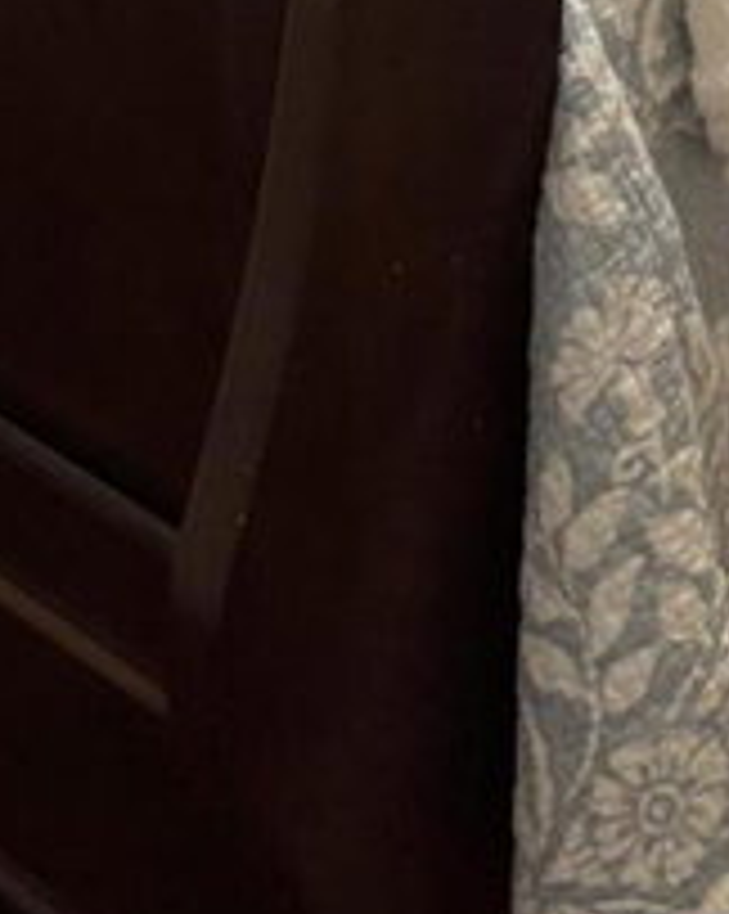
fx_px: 4052
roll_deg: -0.8
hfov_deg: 9.9
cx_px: 1215
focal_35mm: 150
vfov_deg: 11.3
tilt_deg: -7.6
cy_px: -1072
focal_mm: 5.96
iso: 400
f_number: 1.6
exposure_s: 1/40
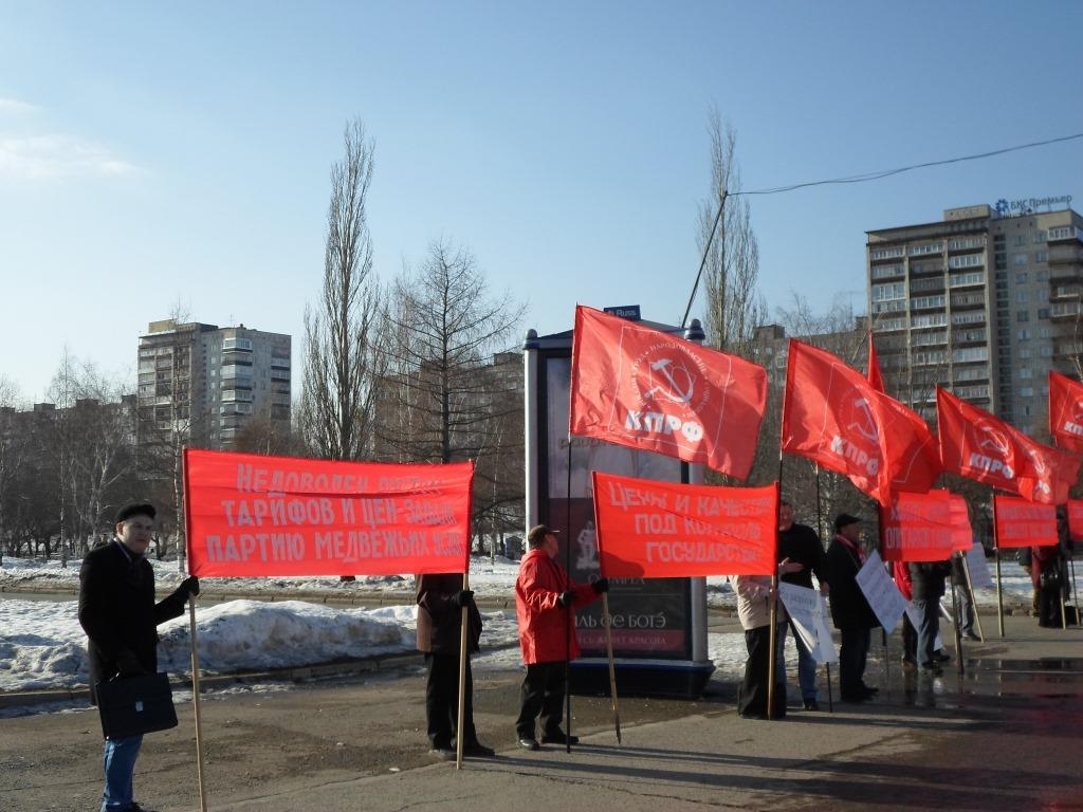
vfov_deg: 33.6
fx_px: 1345
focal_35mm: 43
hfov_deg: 43.9
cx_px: 542
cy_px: 406
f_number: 3.2
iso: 80
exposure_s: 1/1000
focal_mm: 7.8
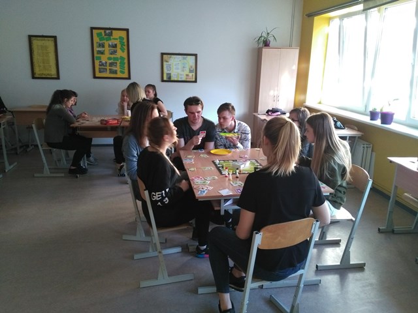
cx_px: 209
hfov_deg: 63.4
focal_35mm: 28
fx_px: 338
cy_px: 156
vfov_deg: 49.7
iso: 375
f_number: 2
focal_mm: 2.96
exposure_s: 1/30
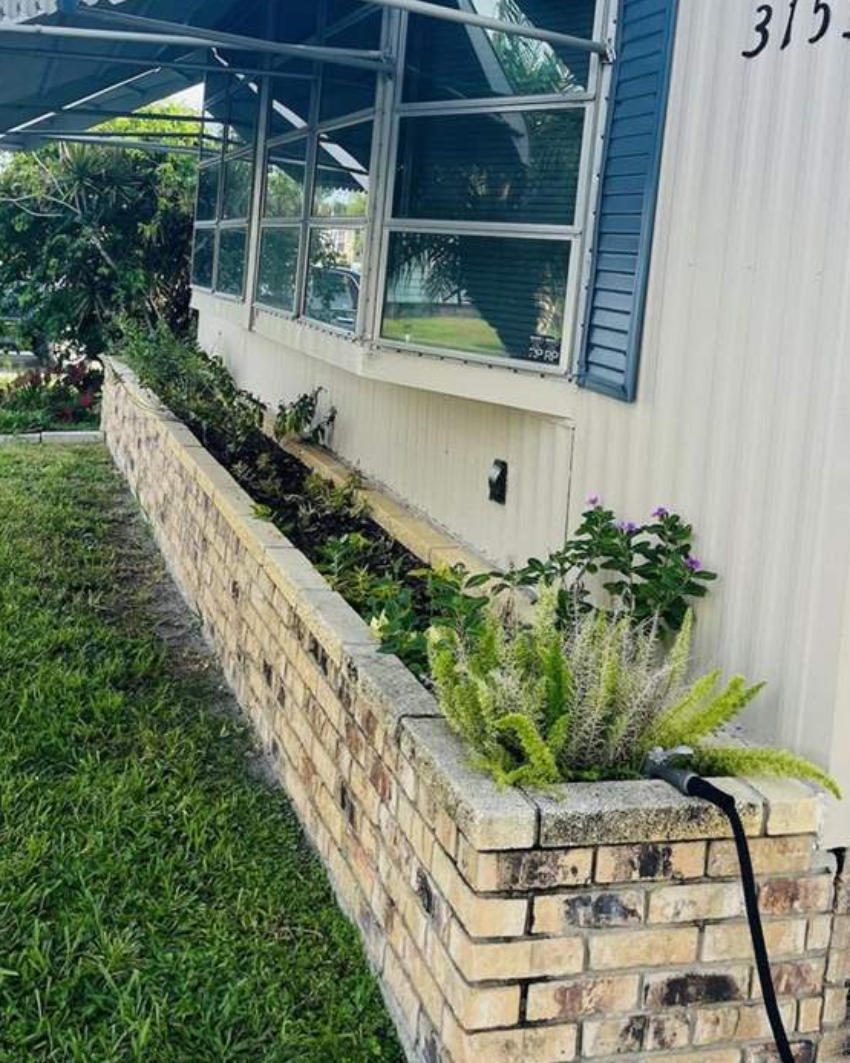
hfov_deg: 38.2
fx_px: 1227
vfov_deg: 45.7
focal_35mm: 39
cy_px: 303
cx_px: 383
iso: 50
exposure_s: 1/705
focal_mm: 5.1
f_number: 1.6
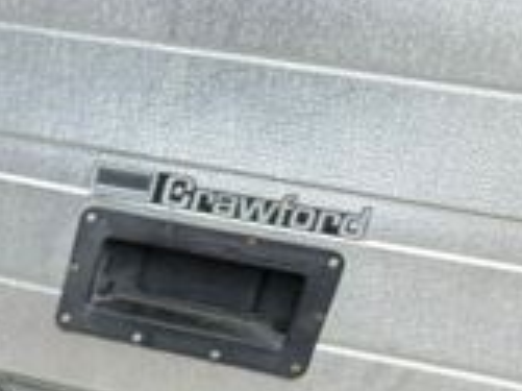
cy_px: 698
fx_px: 1386
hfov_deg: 17.0
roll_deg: -0.4
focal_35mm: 92
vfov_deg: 14.2
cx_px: -459
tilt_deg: -38.0
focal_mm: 6.76
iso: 80
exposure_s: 1/1211
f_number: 1.78
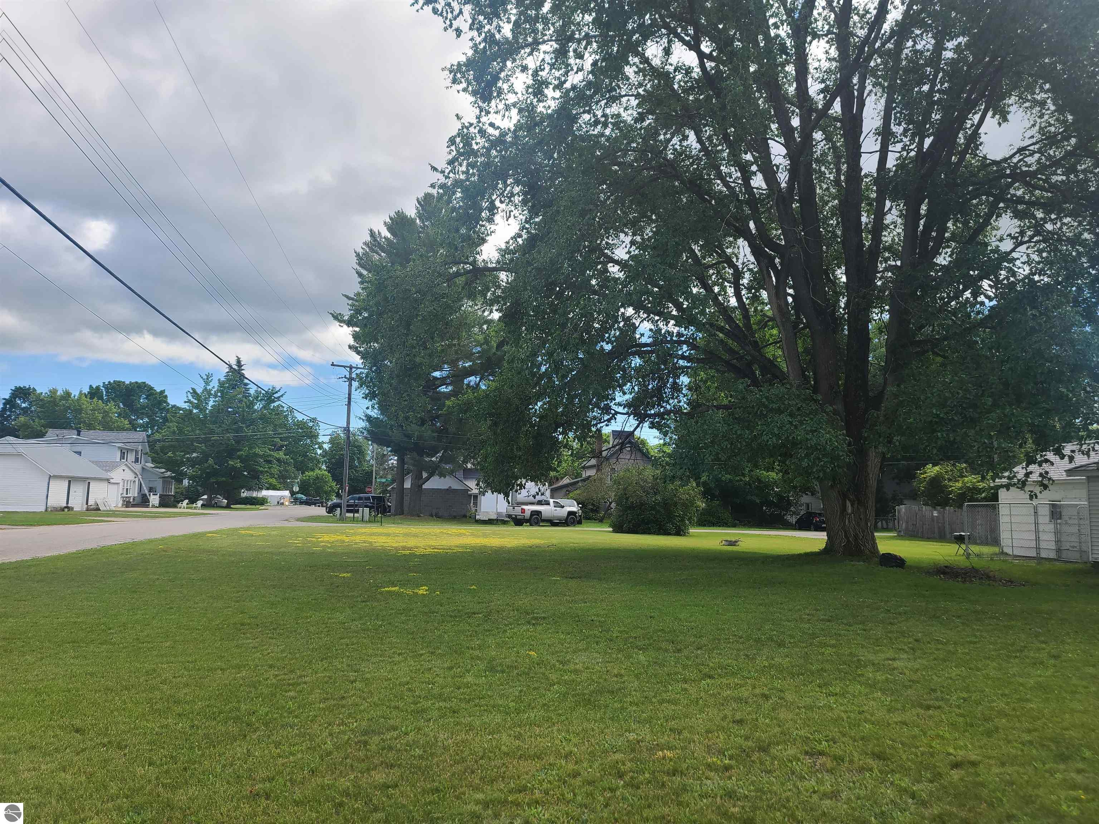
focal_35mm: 25
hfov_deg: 69.4
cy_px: 412
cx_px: 550
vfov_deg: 54.9
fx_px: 794
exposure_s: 1/466
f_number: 1.8
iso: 16
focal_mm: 7
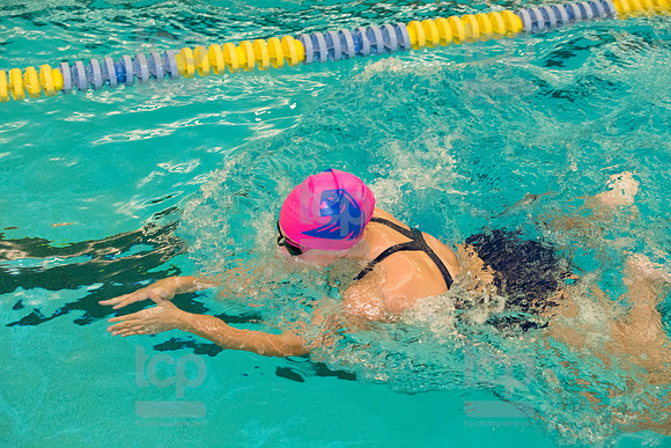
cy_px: 224
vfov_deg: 19.5
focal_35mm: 70
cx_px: 336
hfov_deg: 28.8
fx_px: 1305
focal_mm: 70
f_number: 5.6
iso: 3200
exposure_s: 1/250
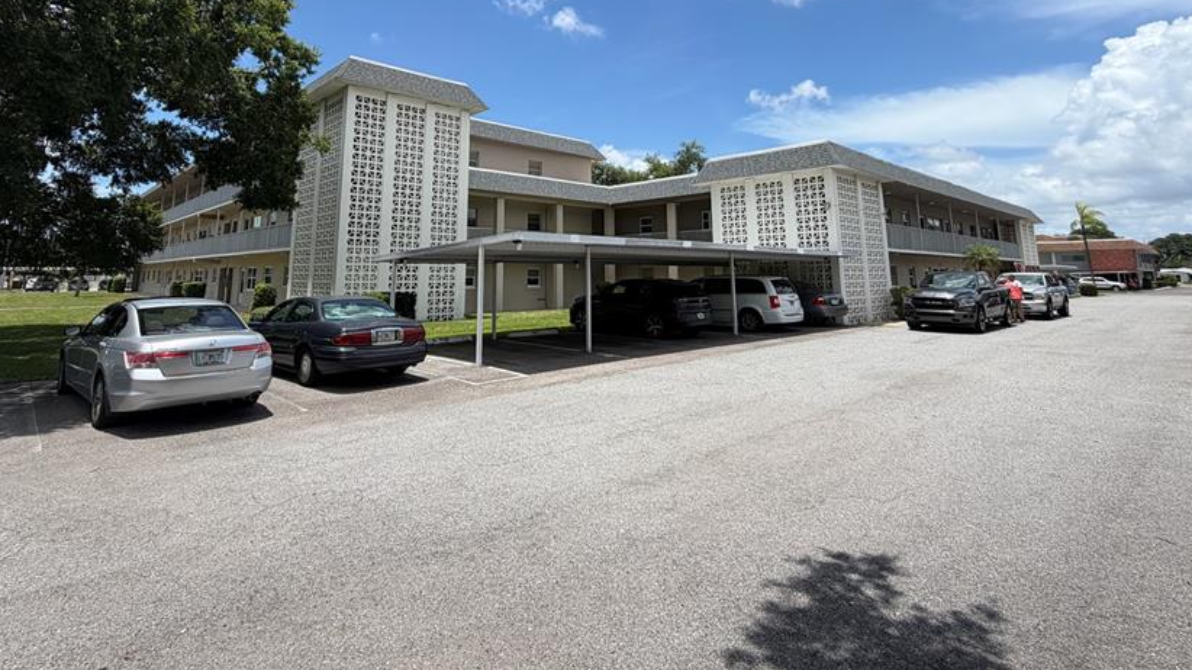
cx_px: 557
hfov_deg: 89.5
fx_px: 600
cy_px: 171
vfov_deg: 55.6
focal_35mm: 19
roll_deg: +0.5
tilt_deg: +9.1
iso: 20
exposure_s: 1/1145
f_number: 2.2
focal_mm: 2.22
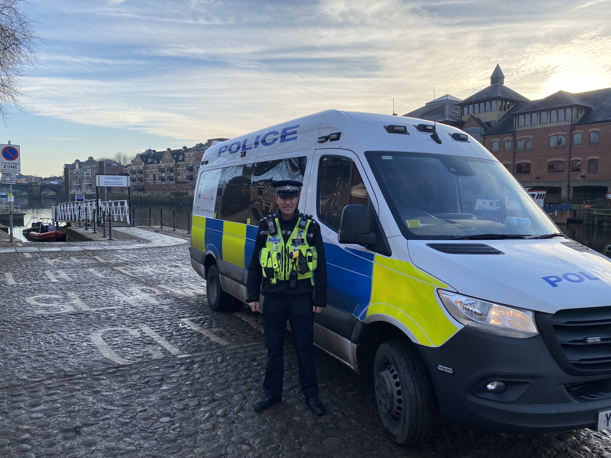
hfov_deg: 67.3
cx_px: 306
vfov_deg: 53.1
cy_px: 229
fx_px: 459
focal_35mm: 26
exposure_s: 1/1025
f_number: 1.8
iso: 32
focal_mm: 4.25
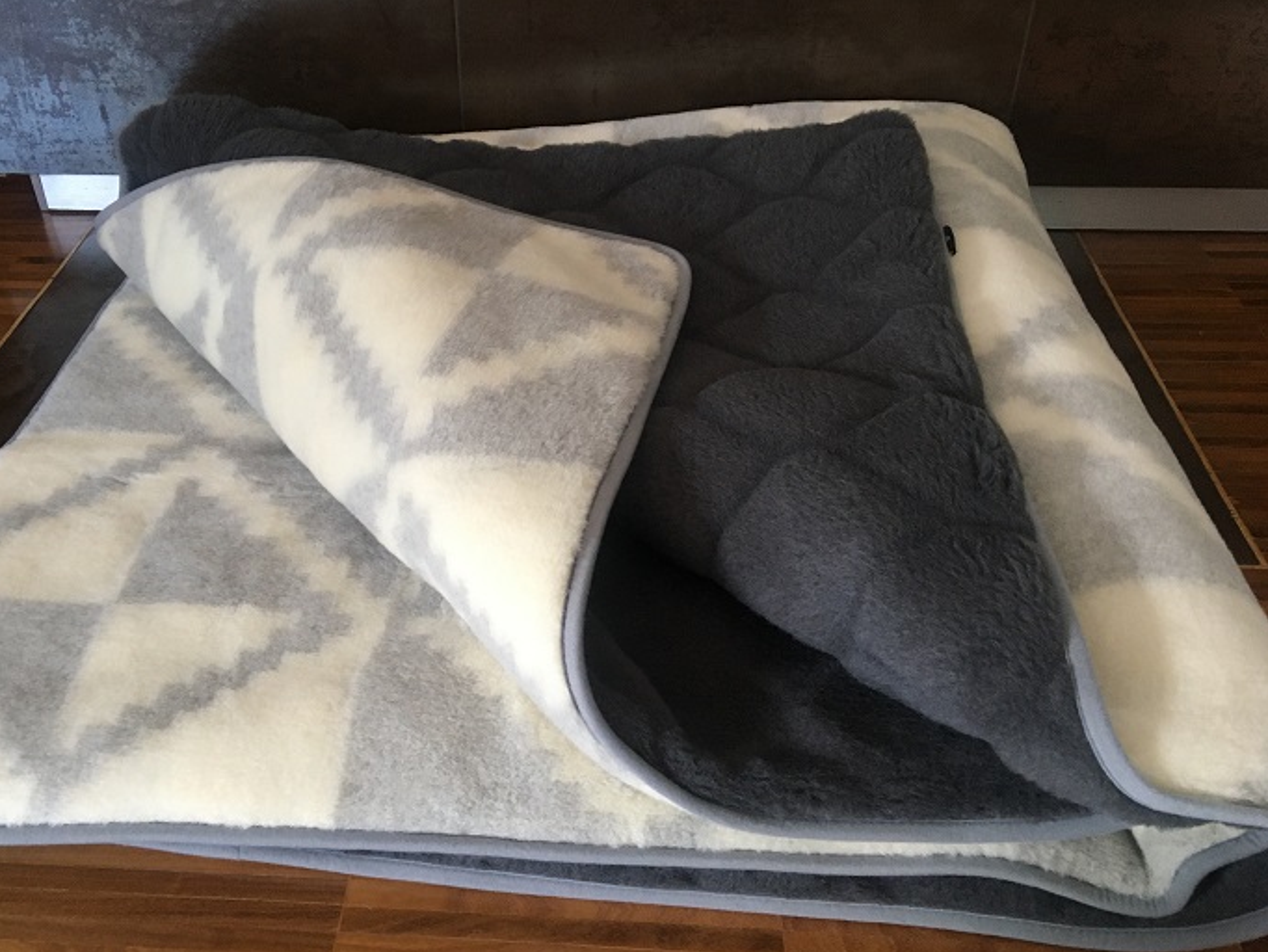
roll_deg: +2.3
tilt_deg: -37.4
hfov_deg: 53.8
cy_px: 450
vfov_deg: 41.8
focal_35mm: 34
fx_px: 1246
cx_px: 547
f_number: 2.2
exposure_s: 1/33
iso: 160
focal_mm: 4.15
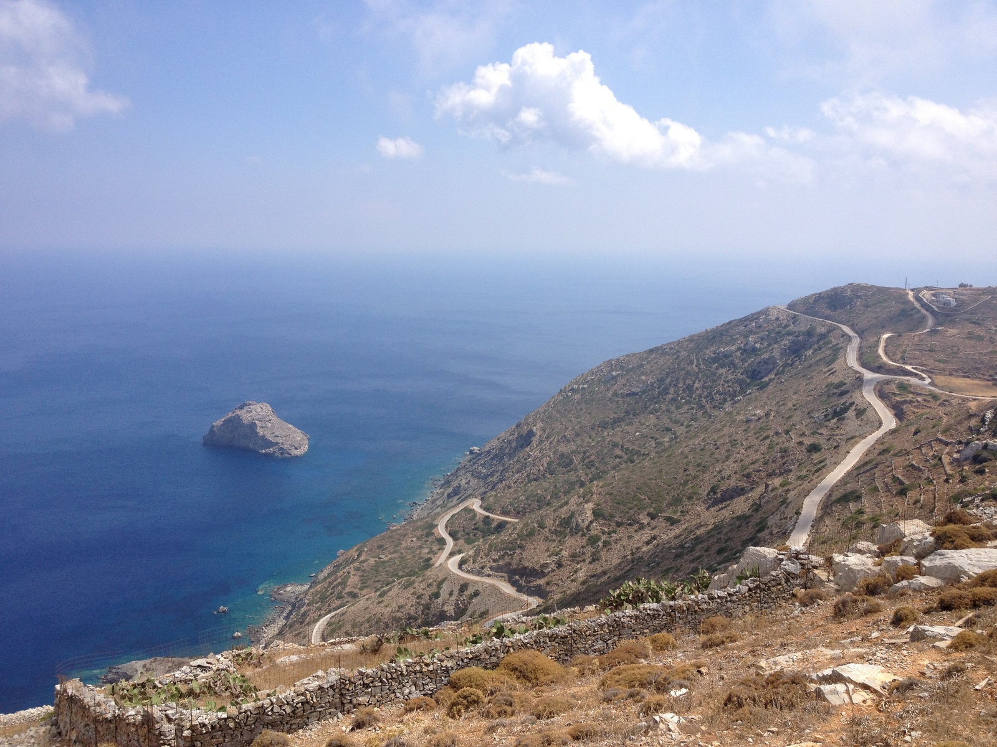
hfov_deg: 52.6
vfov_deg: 40.7
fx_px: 1008
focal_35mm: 35
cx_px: 498
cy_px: 374
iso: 50
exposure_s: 1/1972
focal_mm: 4.28
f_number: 2.4
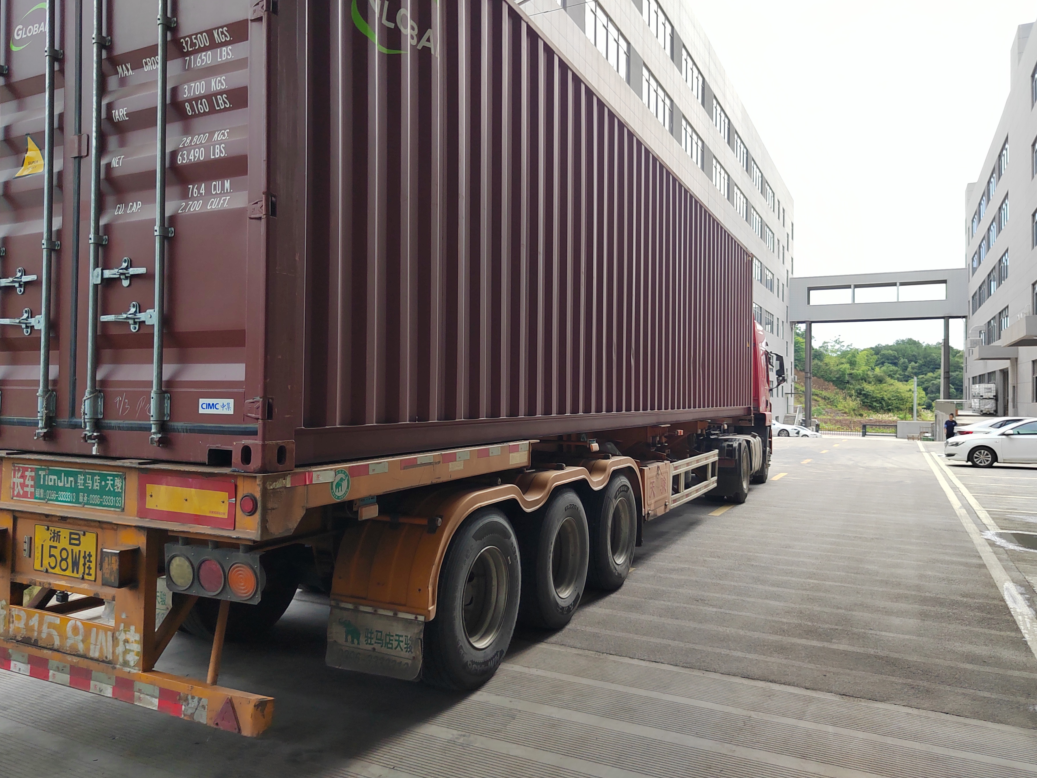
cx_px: 500
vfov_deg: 54.9
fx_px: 749
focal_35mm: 25
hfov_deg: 69.4
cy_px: 380
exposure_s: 1/813
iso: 236
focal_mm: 5.52
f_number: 1.9
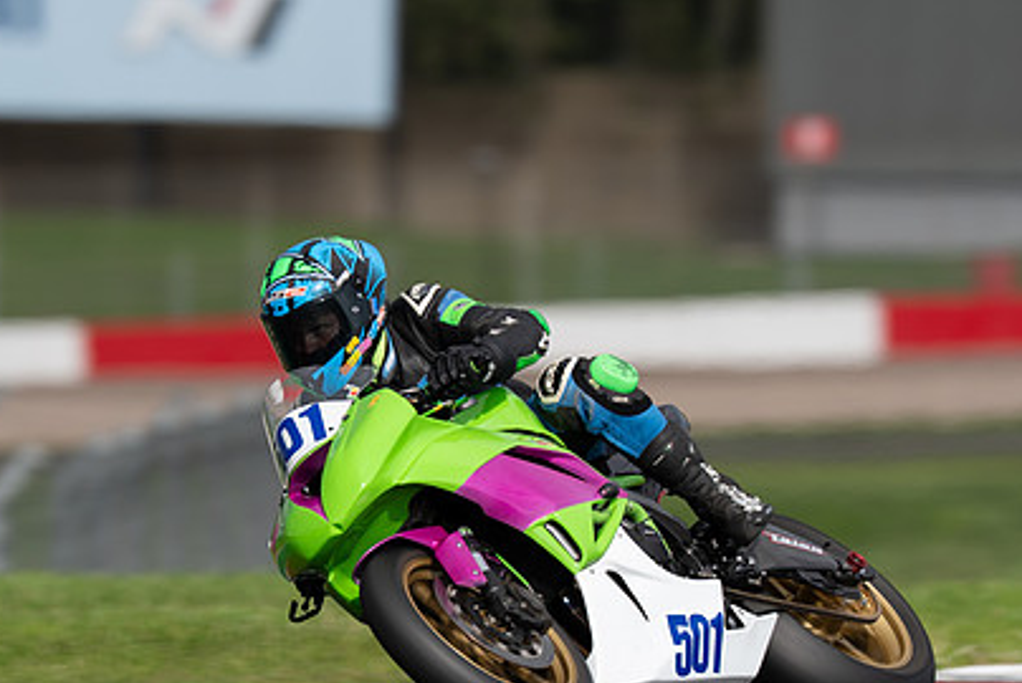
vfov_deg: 1.3
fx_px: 30368
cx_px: 462
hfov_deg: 1.9
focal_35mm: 1069
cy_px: 603
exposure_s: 1/400
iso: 125
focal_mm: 600
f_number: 7.1
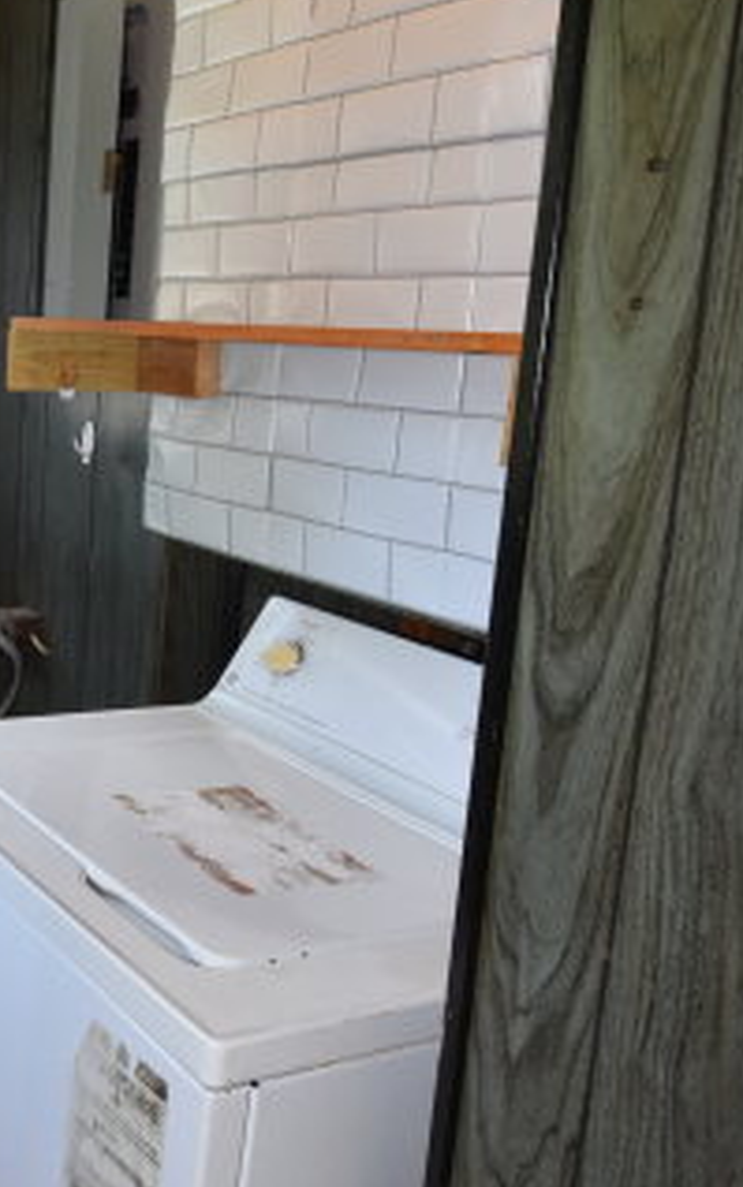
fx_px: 1165
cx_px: -67
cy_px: 538
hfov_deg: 31.5
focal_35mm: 36
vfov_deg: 53.9
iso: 800
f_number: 5.6
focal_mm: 10
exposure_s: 1/125
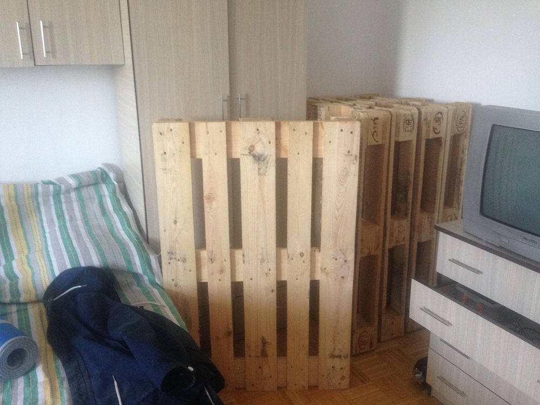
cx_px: 270
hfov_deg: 55.4
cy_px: 202
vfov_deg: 42.9
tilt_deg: -15.9
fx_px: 515
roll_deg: -0.1
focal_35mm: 33
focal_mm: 4.12
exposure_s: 1/20
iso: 160
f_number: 2.4
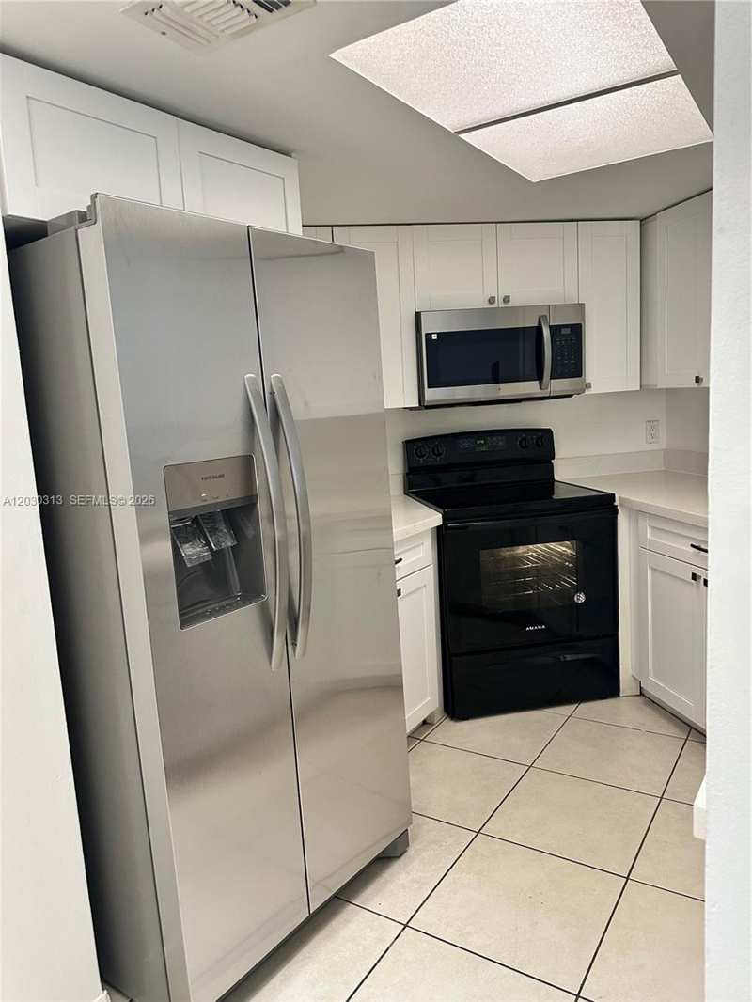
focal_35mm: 24
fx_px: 695
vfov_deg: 71.6
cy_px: 501
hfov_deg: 56.8
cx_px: 376
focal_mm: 6.86
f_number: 1.78
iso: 250
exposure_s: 1/60
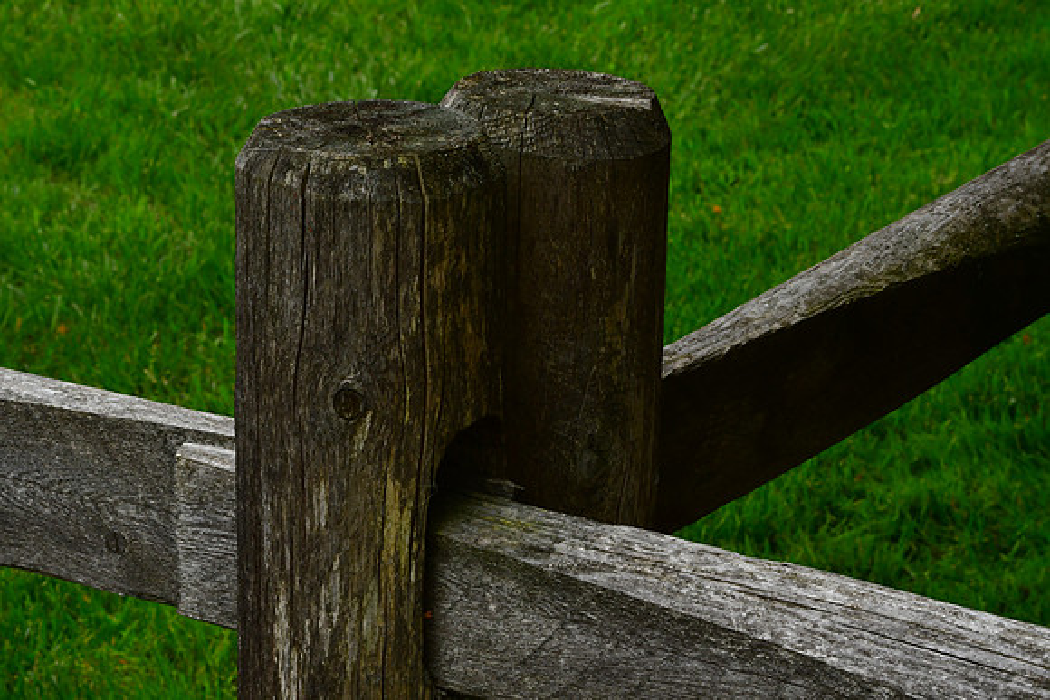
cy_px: 350
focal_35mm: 102
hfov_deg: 20.0
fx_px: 2976
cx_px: 525
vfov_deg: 13.4
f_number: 18
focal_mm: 68
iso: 450
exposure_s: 1/100
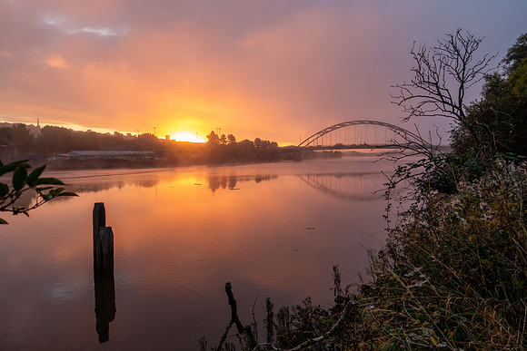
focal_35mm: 25
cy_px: 176
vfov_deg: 51.7
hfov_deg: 71.9
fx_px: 363
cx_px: 264
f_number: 3.5
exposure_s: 1/80
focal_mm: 8.8
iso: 125
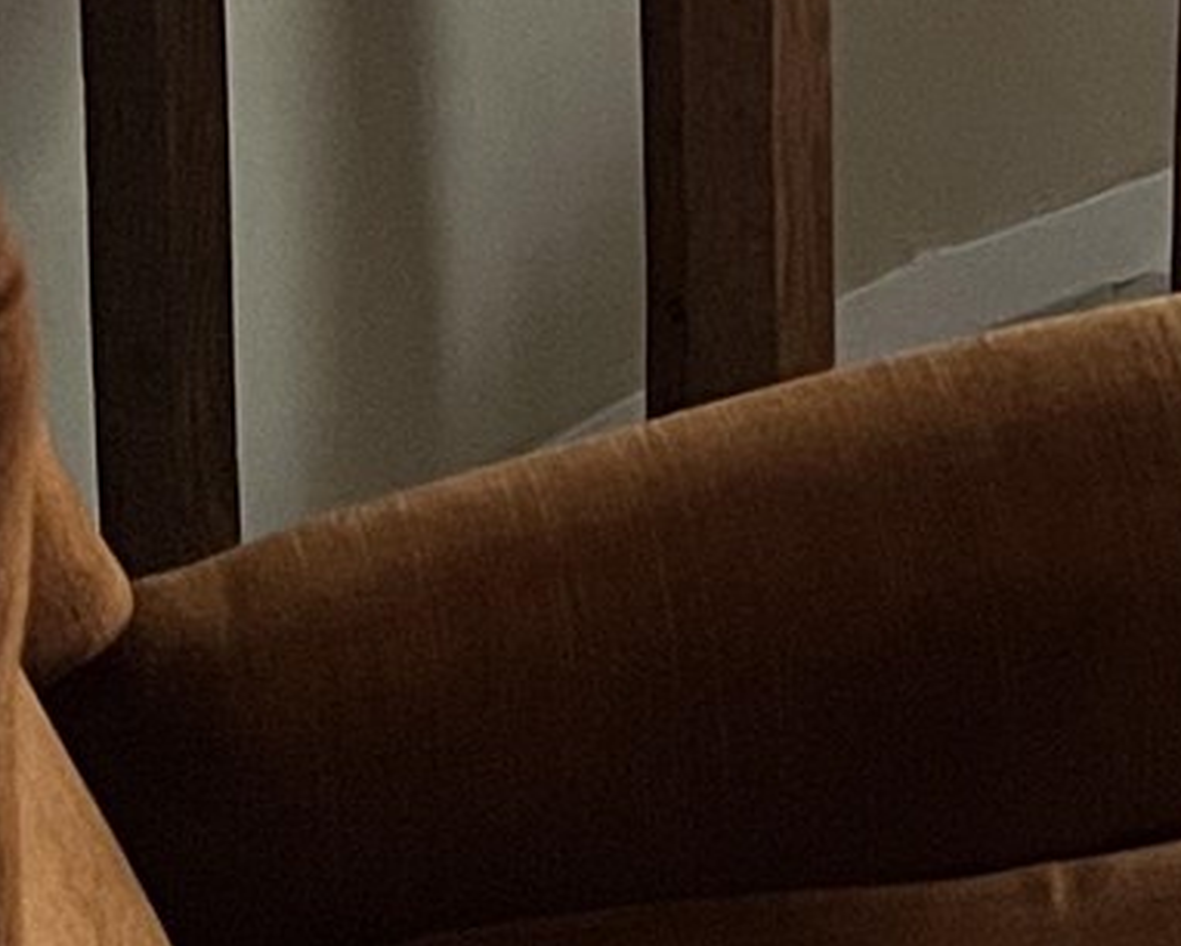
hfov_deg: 11.5
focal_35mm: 153
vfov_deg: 9.7
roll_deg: -3.1
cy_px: -581
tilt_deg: -17.6
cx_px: 2263
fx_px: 5351
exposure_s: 1/60
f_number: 1.6
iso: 500
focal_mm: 5.1
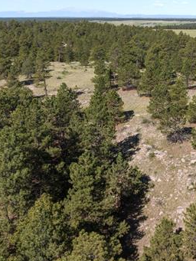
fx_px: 340
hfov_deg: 31.1
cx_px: 167
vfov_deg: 41.4
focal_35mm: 45
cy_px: 84
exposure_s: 1/160
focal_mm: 12.29
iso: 100
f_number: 10
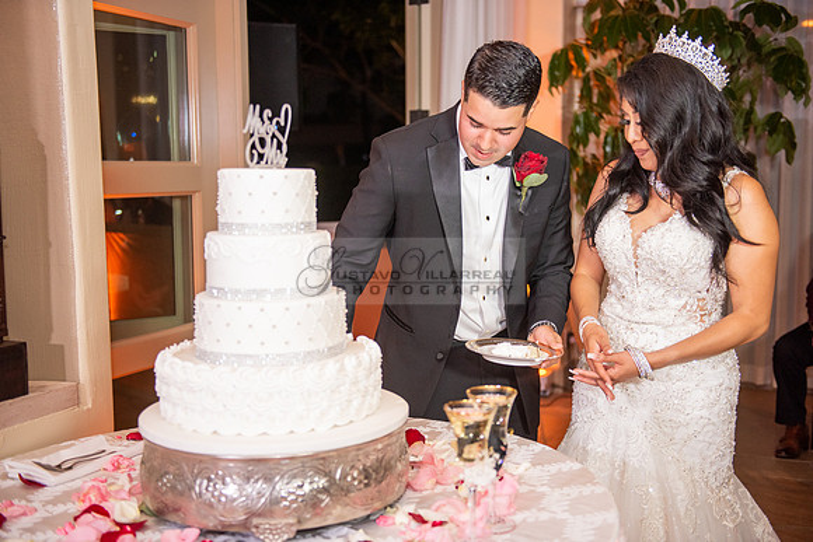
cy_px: 271
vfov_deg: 30.5
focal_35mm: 44
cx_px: 406
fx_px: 994
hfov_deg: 44.5
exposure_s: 1/125
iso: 1250
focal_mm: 44
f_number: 2.8
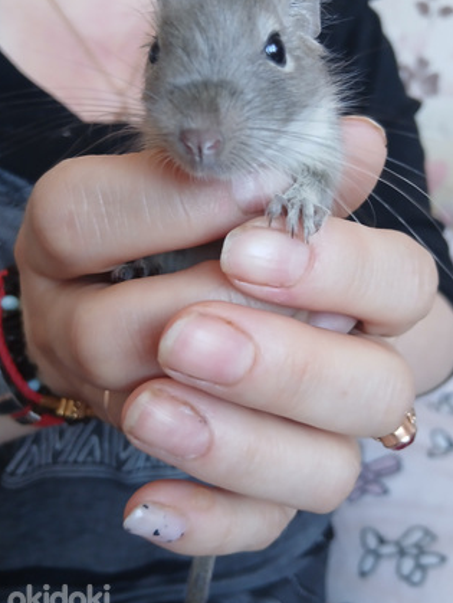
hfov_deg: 45.5
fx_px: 540
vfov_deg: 58.3
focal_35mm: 31
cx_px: 237
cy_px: 288
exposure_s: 1/25
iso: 320
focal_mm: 3.98
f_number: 1.8
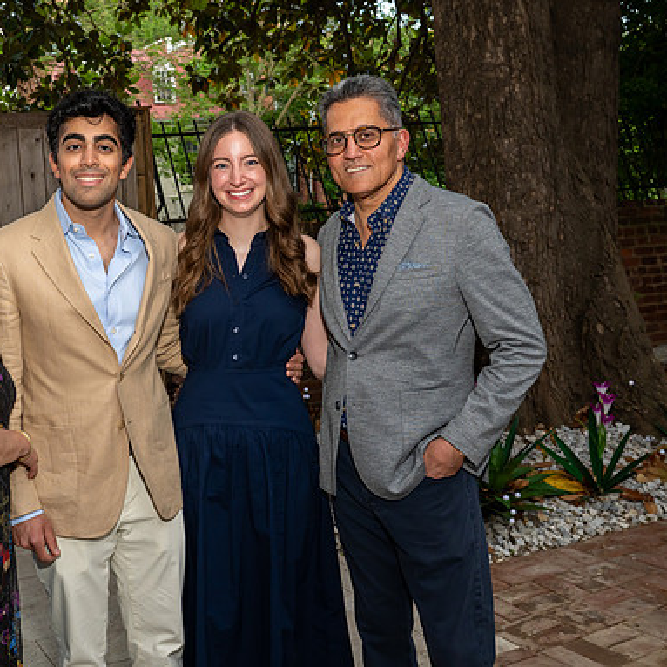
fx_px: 959
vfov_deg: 38.3
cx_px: 161
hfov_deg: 37.3
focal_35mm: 44
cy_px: 304
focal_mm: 30.5
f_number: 8
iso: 640
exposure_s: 1/250
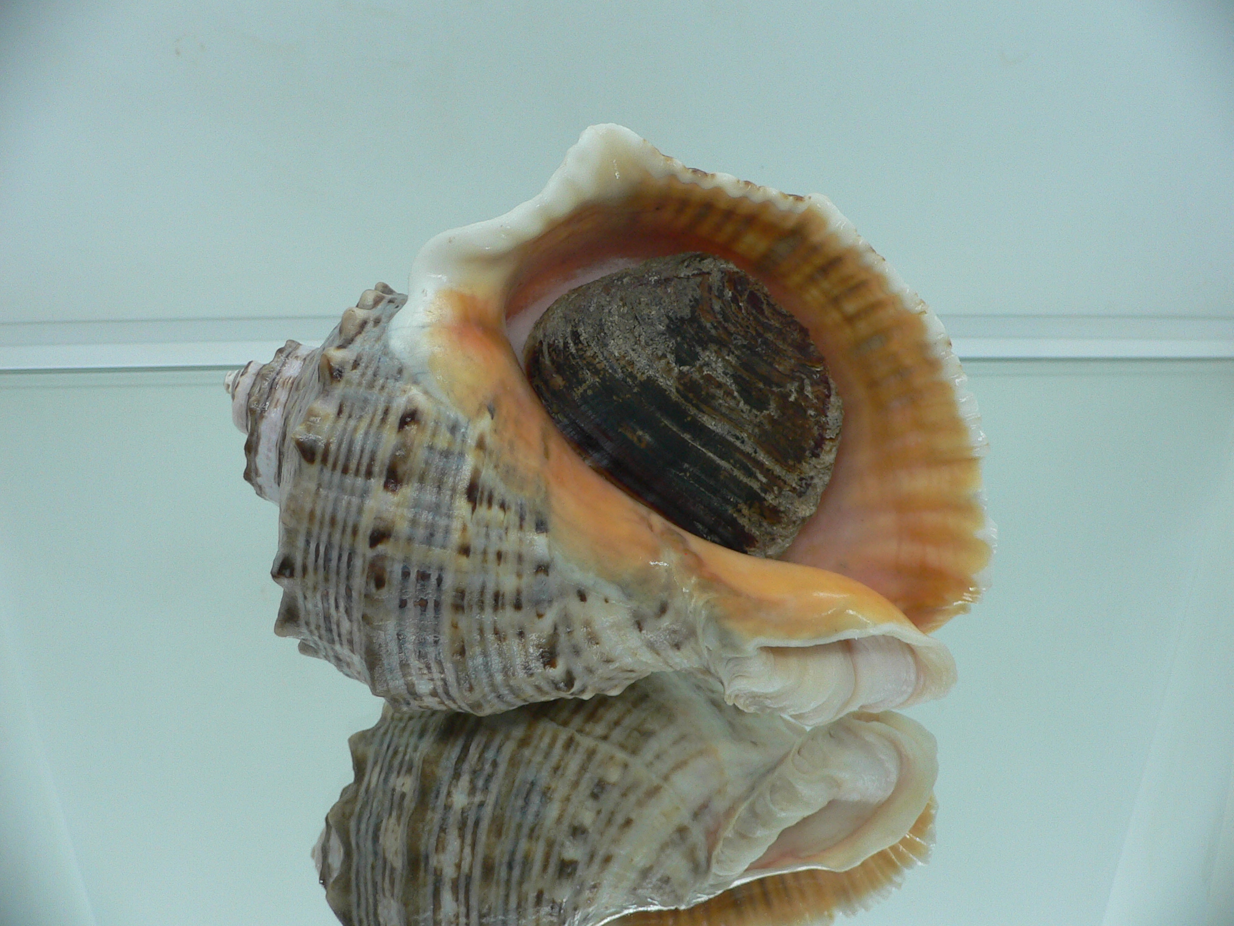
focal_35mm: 35
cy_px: 463
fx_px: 1248
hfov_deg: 52.6
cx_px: 617
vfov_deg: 40.7
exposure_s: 1/60
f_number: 2.8
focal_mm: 4.6
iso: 100
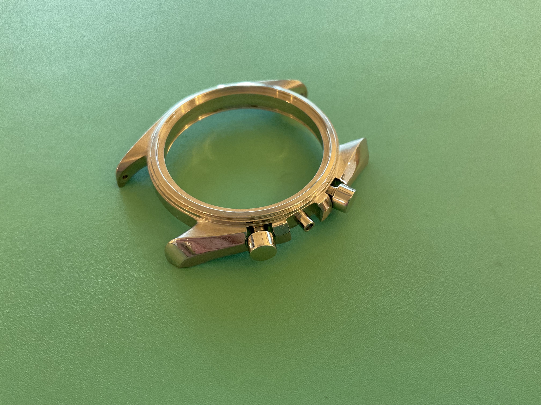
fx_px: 453
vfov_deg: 48.2
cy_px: 202
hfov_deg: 61.7
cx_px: 270
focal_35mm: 29
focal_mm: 3
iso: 160
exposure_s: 1/60
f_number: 1.8
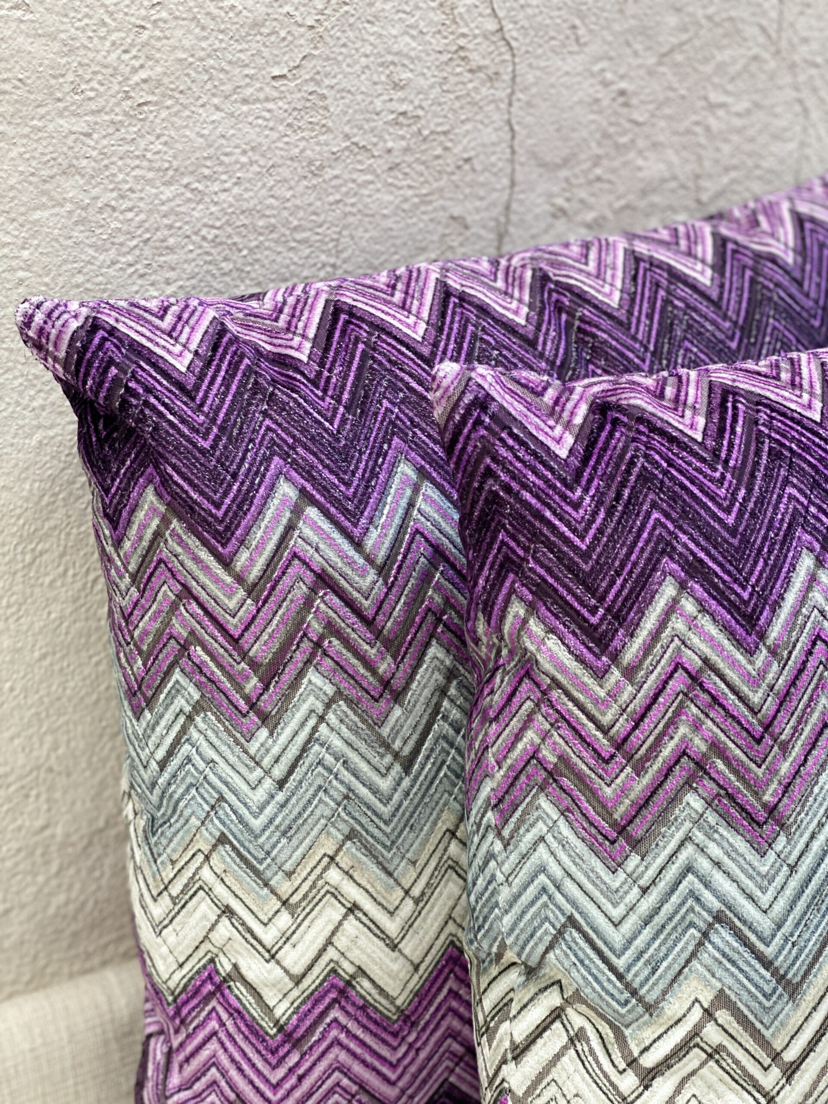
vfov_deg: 36.8
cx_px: 414
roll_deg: -3.6
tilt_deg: -26.5
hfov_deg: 28.0
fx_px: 1658
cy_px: 552
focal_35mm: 52
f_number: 2
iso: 100
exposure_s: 1/122
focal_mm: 6
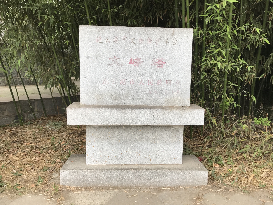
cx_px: 136
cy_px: 102
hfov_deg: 63.4
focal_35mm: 28
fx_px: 221
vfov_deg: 49.7
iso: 25
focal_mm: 3.99
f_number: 1.8
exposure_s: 1/100
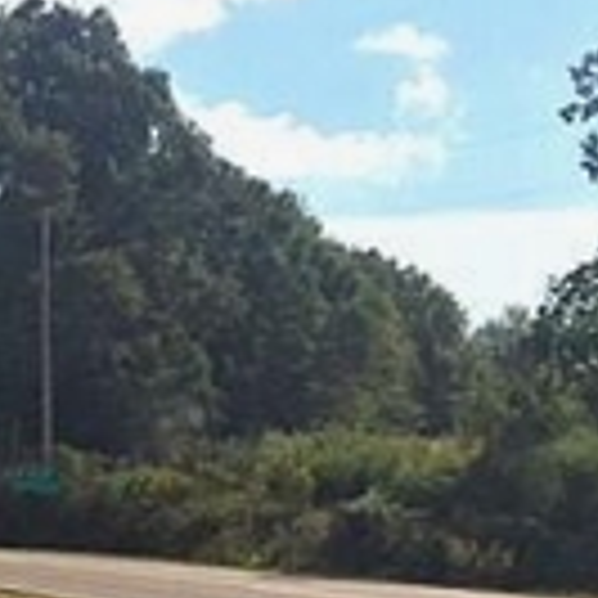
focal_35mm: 103
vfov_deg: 16.8
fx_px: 2013
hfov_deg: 14.5
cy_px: 477
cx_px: -542
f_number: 2.2
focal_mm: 4.15
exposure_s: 1/3968
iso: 32
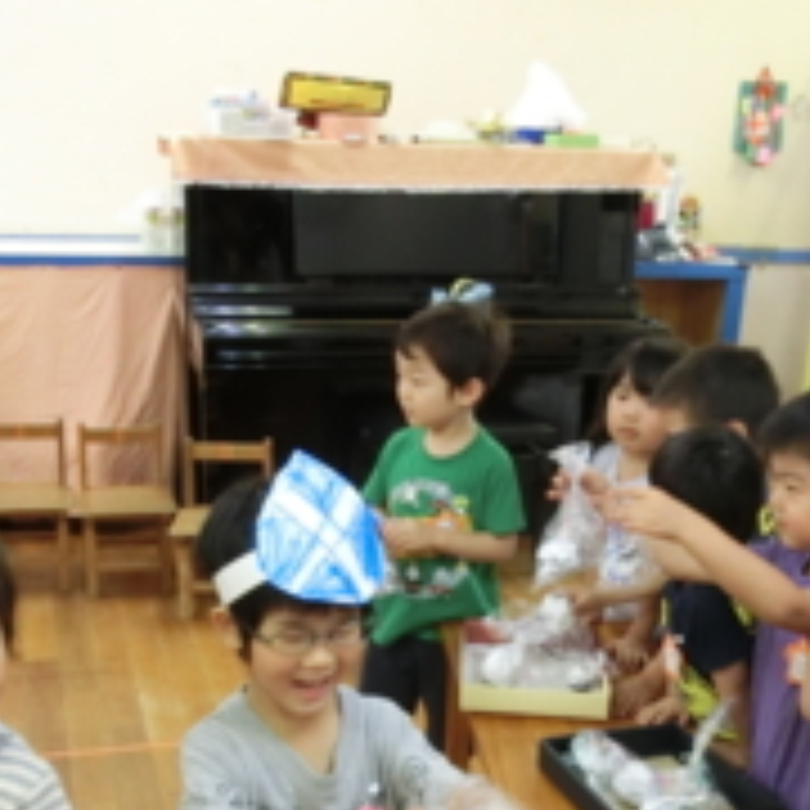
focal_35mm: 49
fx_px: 1297
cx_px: 400
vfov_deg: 33.9
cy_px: 616
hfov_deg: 34.7
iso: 800
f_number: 3.5
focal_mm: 4.5
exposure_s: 1/60
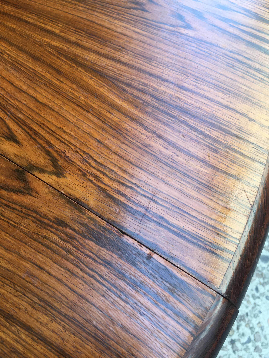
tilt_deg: -63.1
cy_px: 179
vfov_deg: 61.7
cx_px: 134
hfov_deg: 48.2
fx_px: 300
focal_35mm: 29
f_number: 2.2
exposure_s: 1/100
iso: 40
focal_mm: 4.15
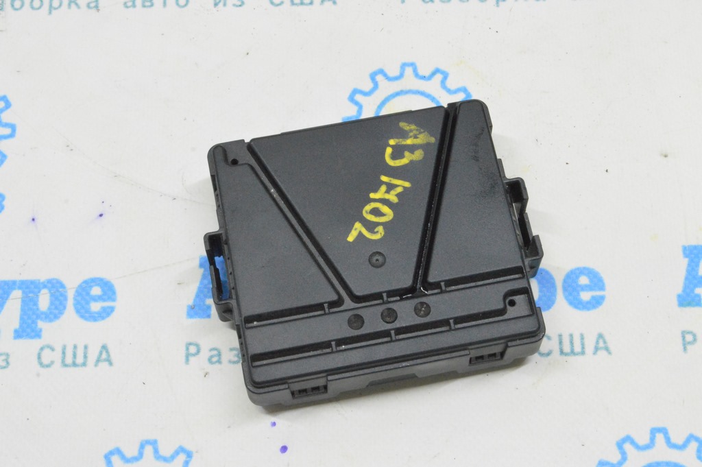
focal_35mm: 69
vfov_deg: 19.7
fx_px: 1344
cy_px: 234
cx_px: 351
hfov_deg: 29.3
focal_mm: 46
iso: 6400
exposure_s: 1/15
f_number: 20
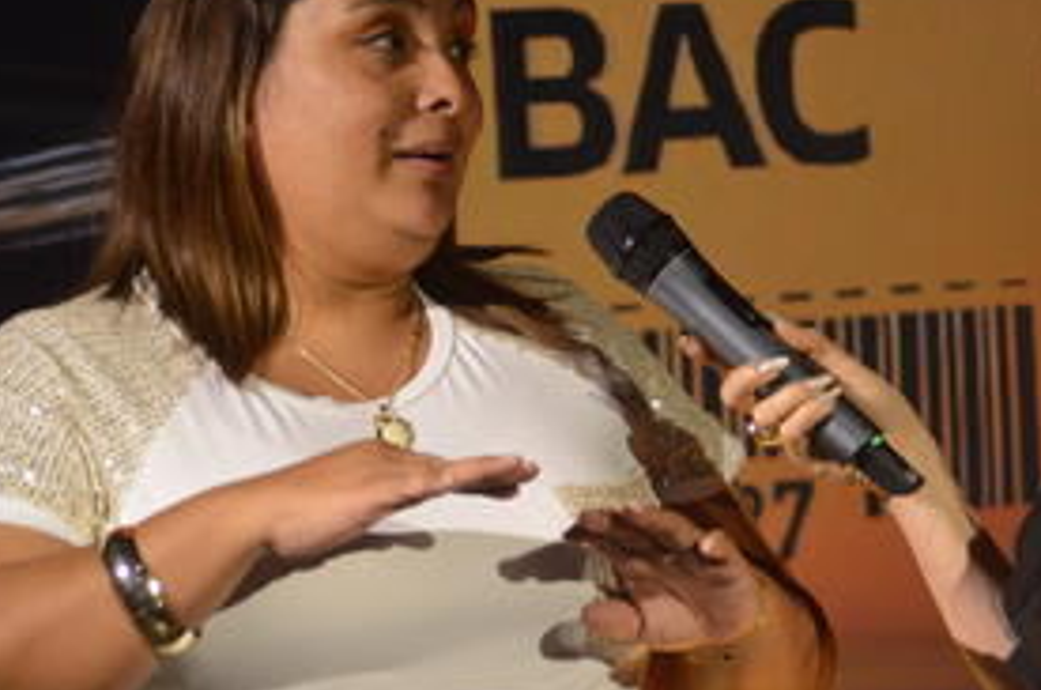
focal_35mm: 517
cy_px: 238
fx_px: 14924
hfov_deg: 4.0
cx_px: 611
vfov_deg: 2.6
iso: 400
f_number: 5
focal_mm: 190
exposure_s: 1/100
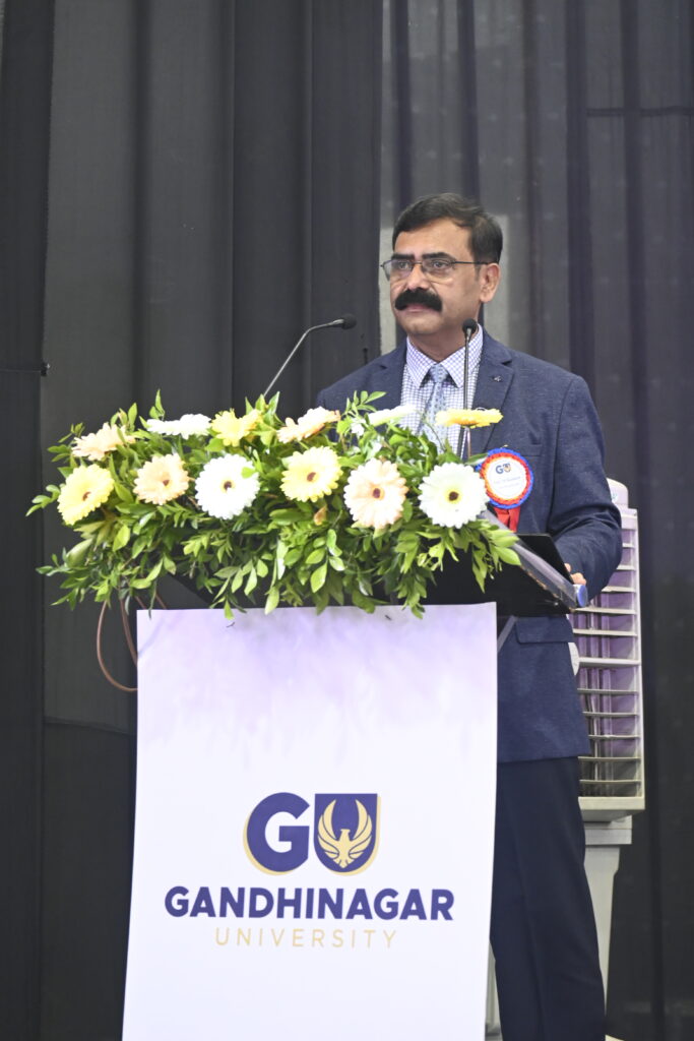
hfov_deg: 10.2
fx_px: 3902
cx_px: 347
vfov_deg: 15.2
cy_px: 520
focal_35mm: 135
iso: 1800
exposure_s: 1/125
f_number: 5
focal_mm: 90
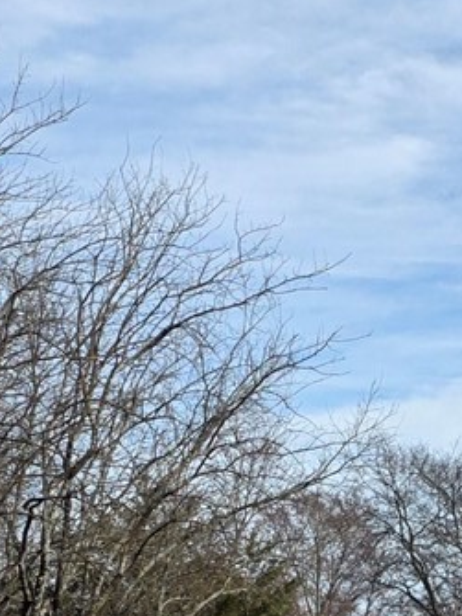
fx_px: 2350
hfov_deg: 10.9
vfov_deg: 14.2
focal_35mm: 132
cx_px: 622
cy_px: 848
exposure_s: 1/5778
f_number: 1.7
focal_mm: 6.3
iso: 80
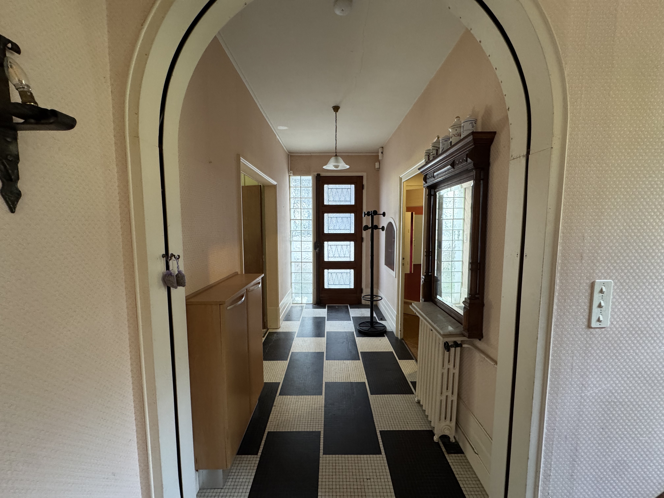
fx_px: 269
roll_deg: +0.0
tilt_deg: -4.1
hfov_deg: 102.1
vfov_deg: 85.7
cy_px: 249
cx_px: 332
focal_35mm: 14
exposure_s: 1/60
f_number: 2.2
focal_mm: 2.22
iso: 320
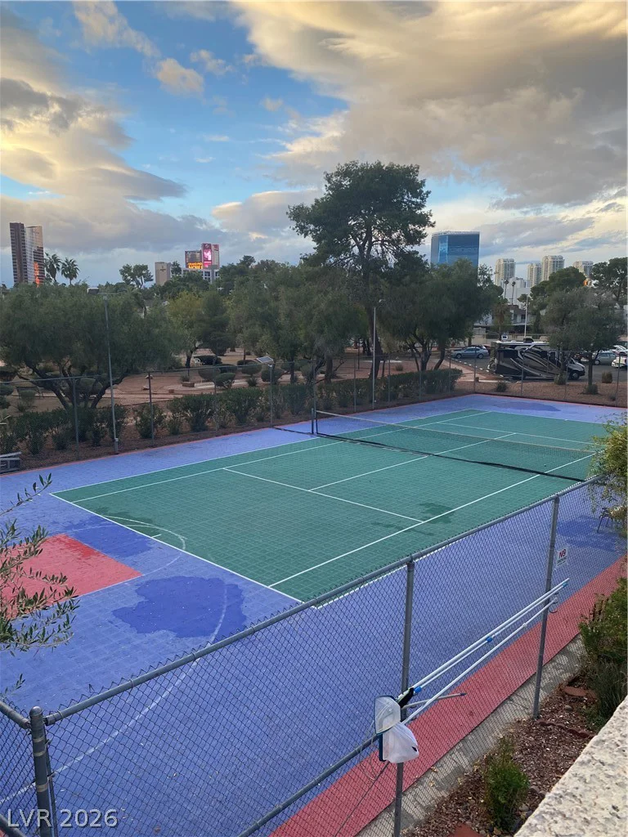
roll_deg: +0.3
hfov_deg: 53.1
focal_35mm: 26
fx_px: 629
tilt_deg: -7.5
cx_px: 314
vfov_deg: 67.3
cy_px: 418
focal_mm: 4.25
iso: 32
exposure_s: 1/255
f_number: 1.8
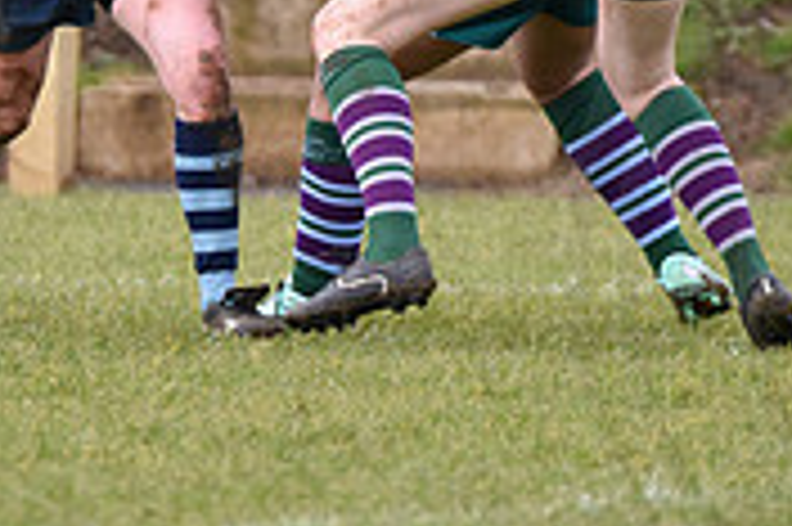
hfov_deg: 1.3
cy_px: -110
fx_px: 35562
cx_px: 212
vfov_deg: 0.8
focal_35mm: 1618
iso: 2000
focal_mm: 490
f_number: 6.3
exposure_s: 1/1250
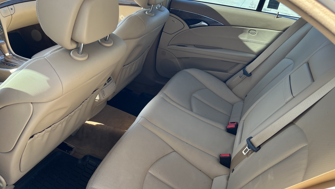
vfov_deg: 40.1
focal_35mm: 29
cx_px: 169
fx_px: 258
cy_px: 106
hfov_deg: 66.1
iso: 40
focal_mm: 5.7
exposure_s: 1/234
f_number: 1.5
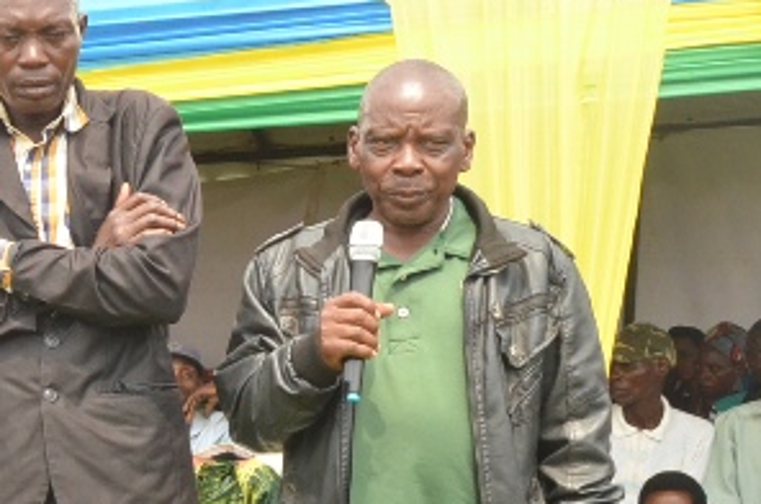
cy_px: 568
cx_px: -357
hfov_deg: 17.6
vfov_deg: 12.7
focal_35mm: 106
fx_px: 2226
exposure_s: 1/400
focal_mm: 23
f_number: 10
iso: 1600
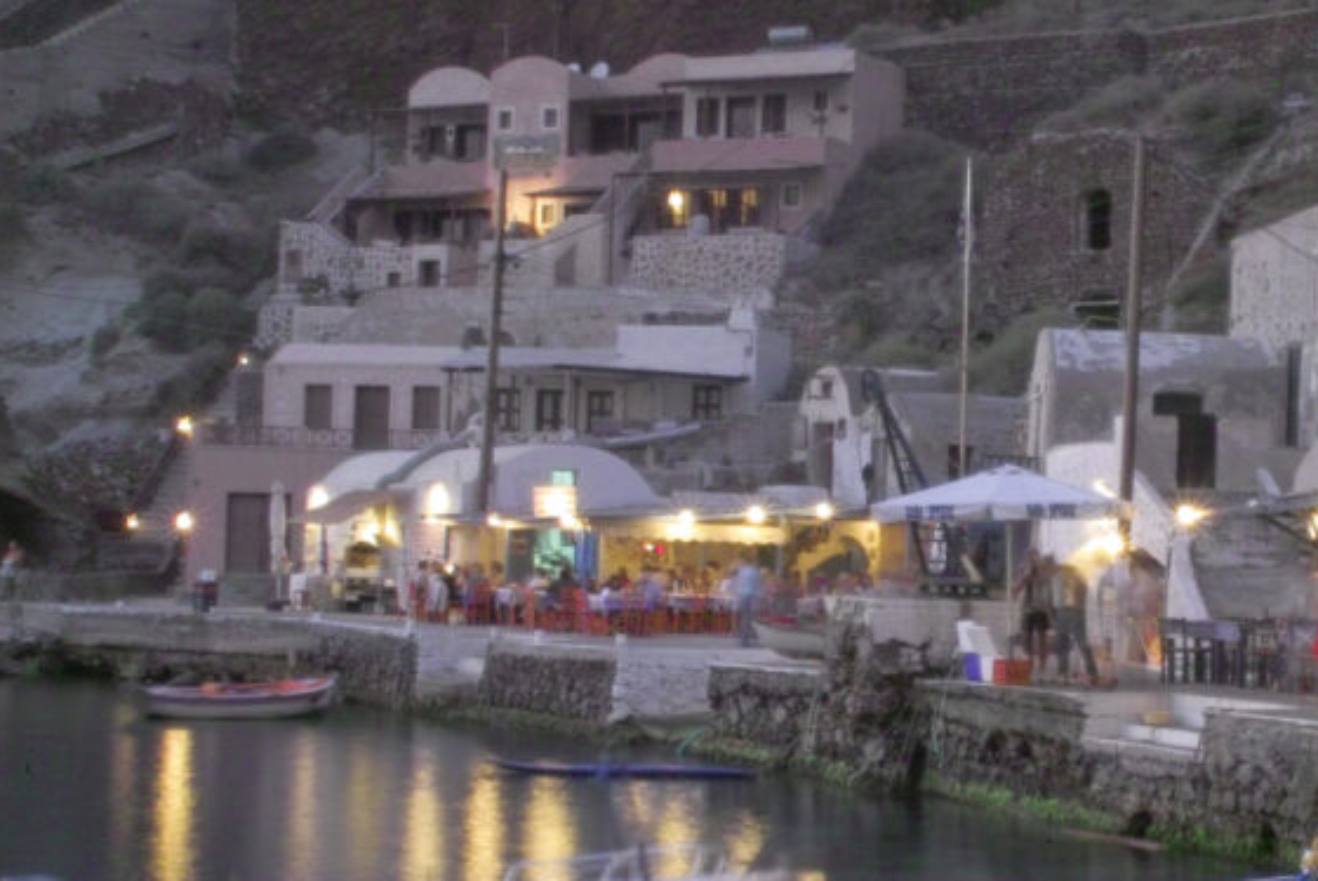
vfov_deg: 18.4
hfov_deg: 27.2
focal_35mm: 74
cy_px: 523
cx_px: 873
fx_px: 2710
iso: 100
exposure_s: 15
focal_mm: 32
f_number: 22
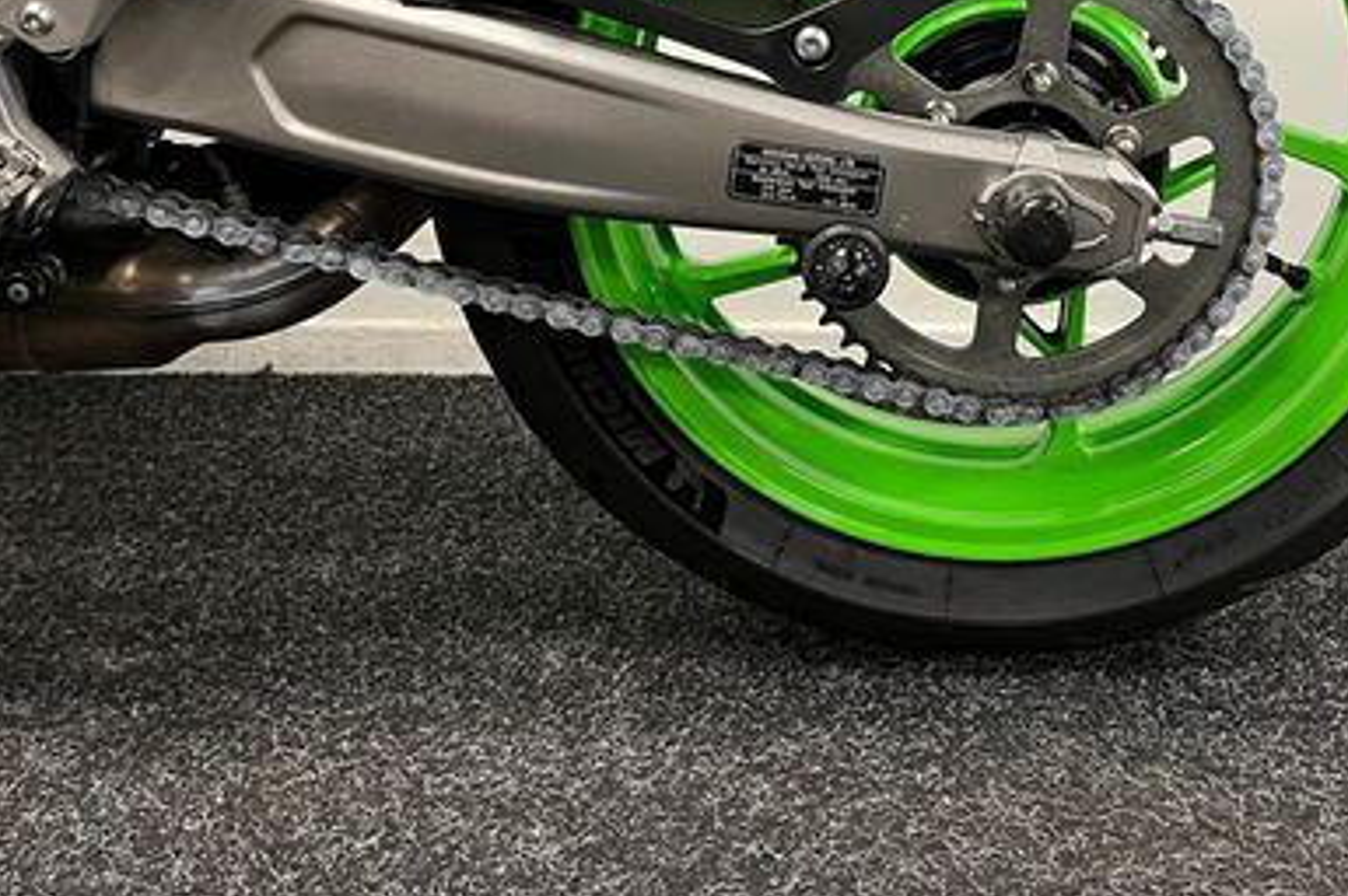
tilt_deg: -7.9
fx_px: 1684
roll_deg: +0.0
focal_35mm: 45
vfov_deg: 28.8
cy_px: 119
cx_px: 924
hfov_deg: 42.9
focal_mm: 5.1
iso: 200
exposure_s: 1/50
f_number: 1.6
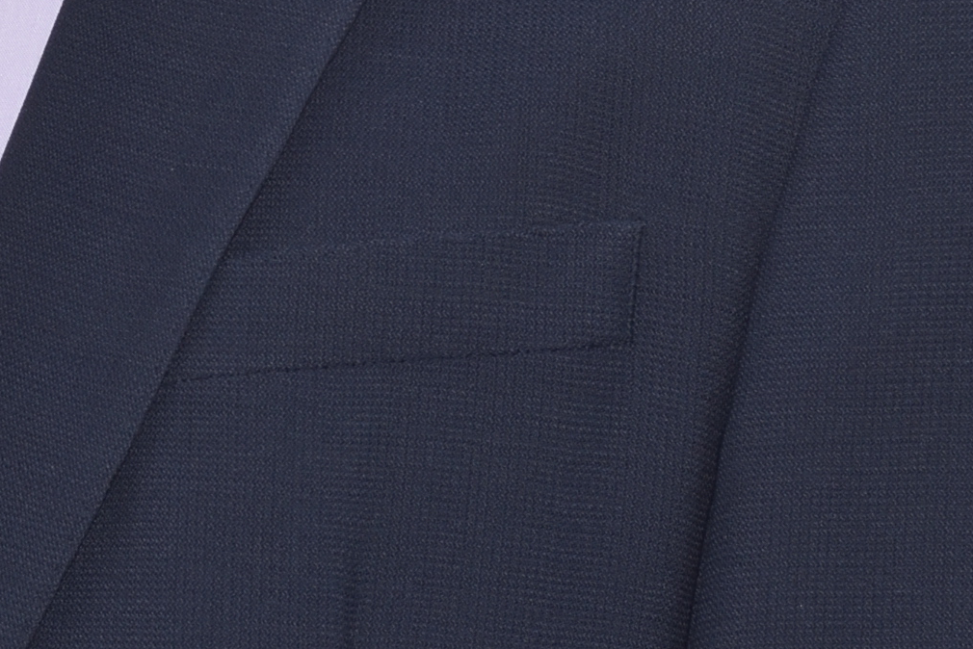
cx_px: -56
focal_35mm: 334
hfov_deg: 6.1
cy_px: -754
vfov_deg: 4.1
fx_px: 9029
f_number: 6.3
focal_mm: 50
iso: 100
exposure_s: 1/160
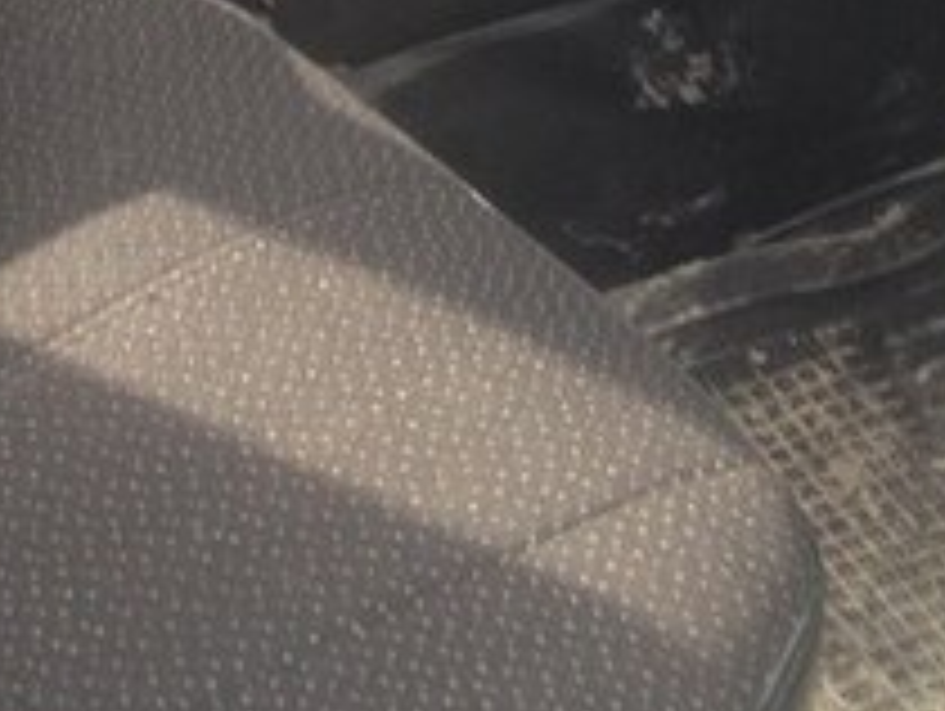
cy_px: -358
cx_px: 189
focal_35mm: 110
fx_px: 3006
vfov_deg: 12.8
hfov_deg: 17.7
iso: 64
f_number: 2.4
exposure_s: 1/60
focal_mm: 4.28
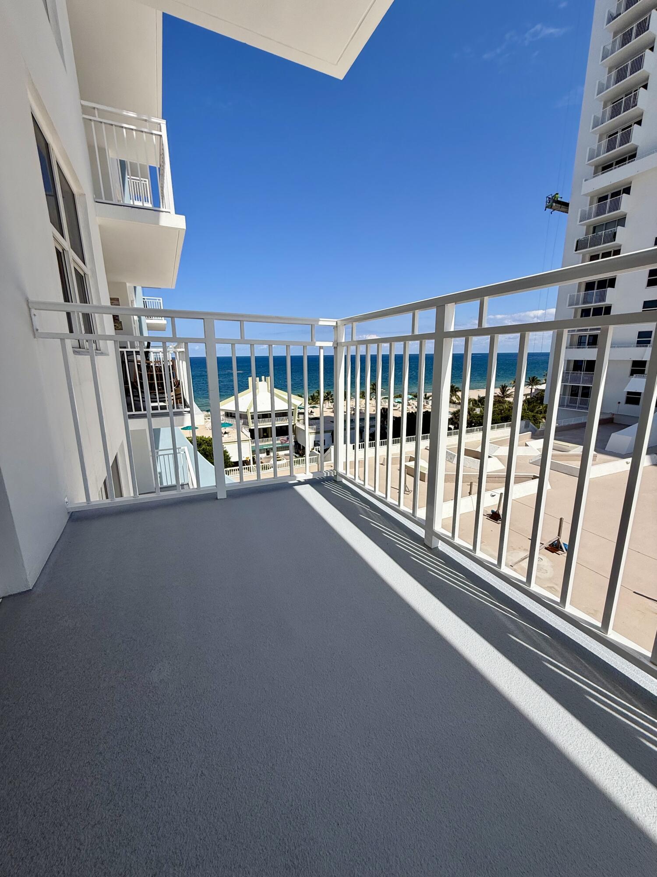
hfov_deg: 85.7
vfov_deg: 102.1
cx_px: 328
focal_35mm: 14
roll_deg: +0.8
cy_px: 438
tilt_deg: -13.1
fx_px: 354
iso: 50
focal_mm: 2.22
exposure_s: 1/4425
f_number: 2.2
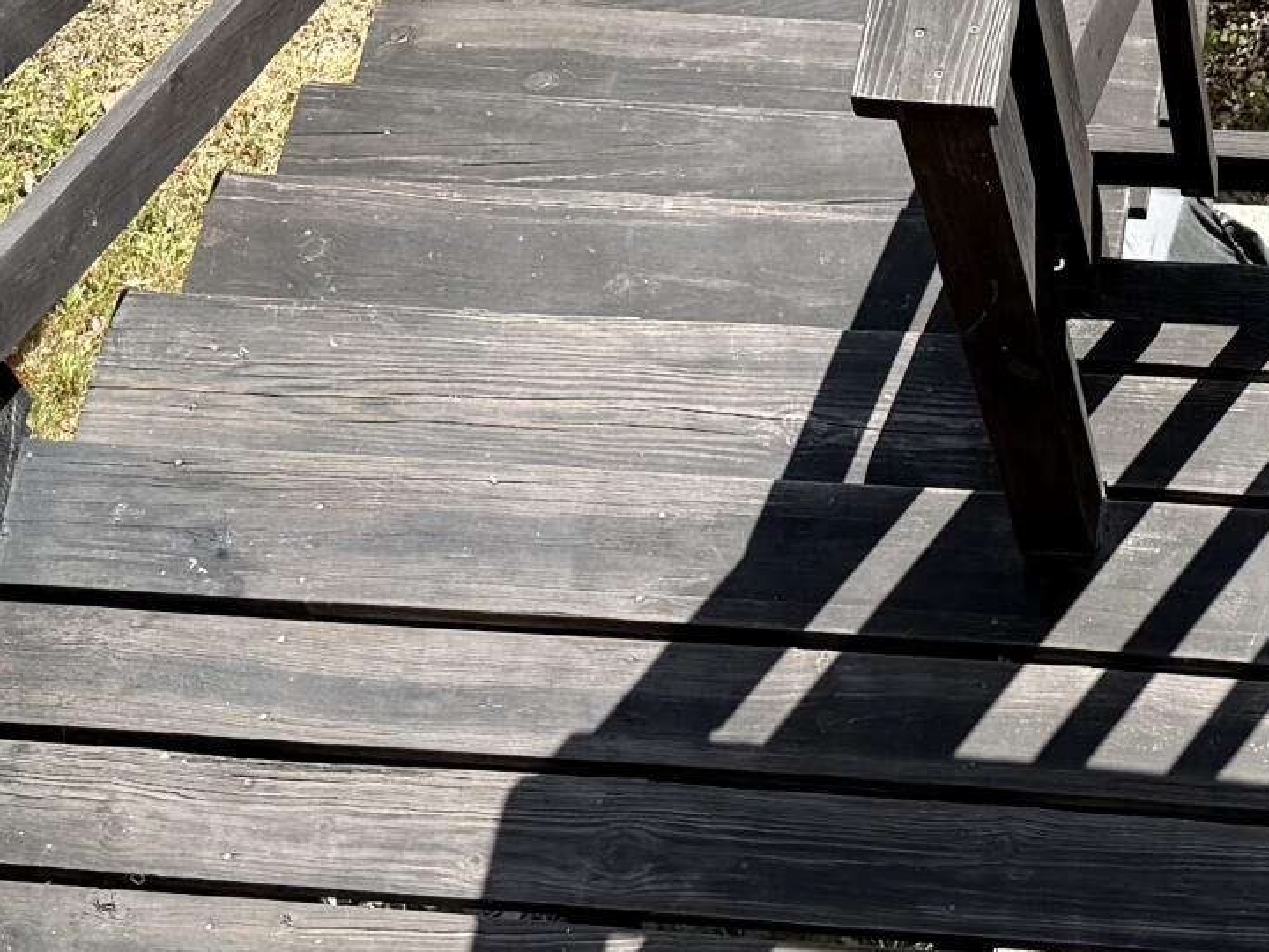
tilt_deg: -52.1
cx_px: 1146
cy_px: -361
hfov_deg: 19.3
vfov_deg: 14.1
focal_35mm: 100
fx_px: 3666
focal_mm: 6.76
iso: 80
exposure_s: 1/1618
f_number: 1.78
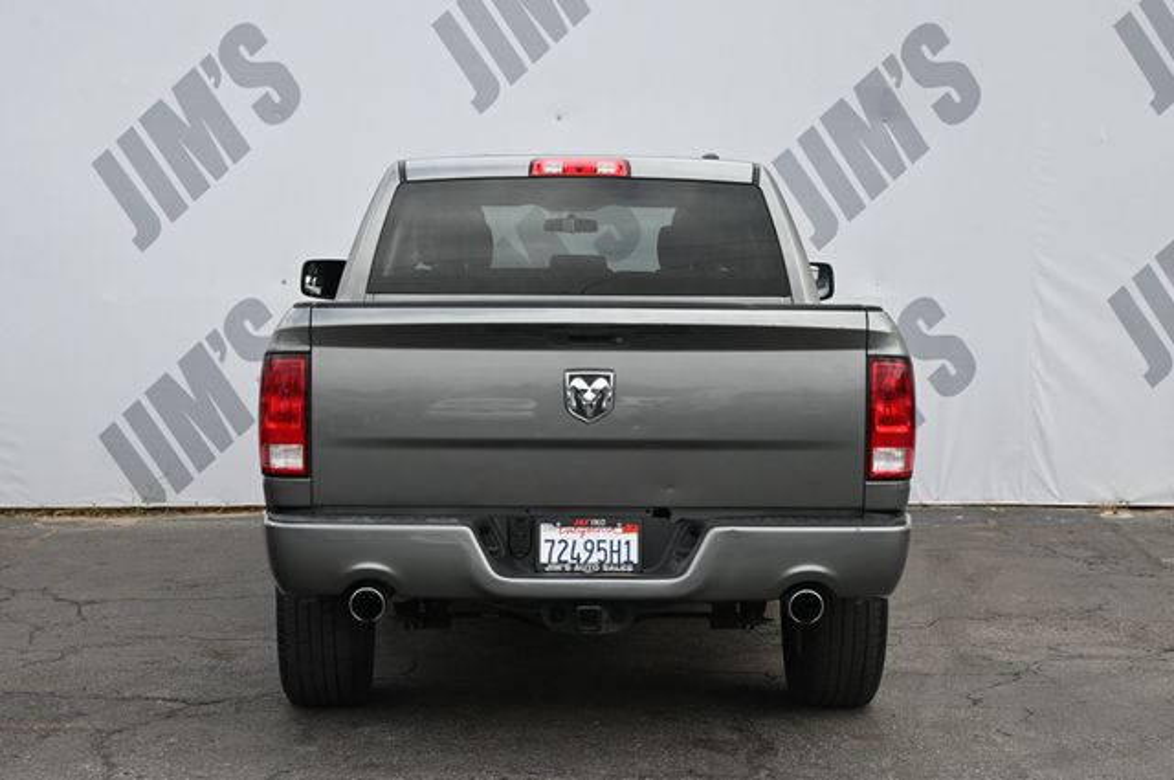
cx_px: 587
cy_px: 390
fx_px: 2003
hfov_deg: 32.7
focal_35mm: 62
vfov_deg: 22.0
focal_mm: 41
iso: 250
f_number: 5.6
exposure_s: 1/250
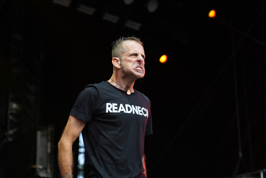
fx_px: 776
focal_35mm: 105
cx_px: 133
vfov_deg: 13.0
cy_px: 89
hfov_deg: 19.5
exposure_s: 1/125
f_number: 4
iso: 400
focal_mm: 105
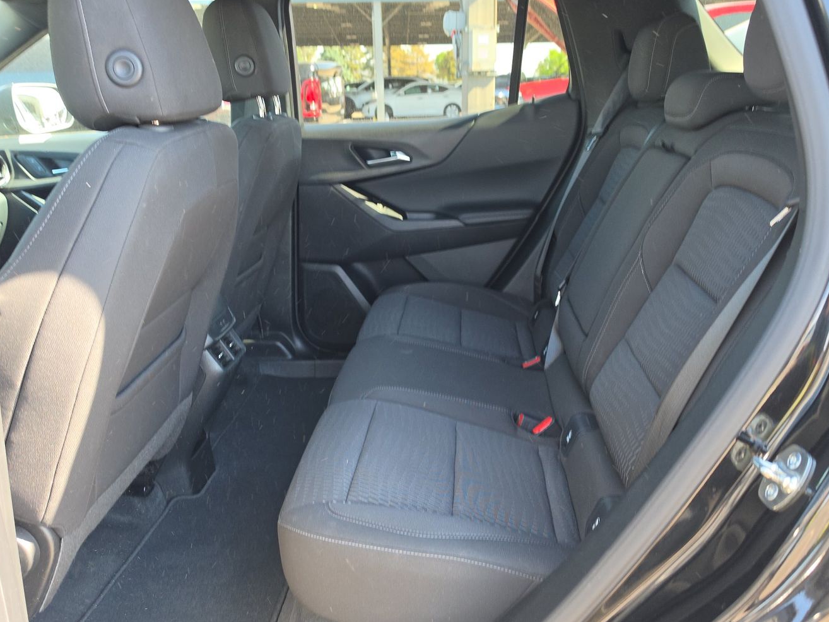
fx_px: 671
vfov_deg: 49.7
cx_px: 409
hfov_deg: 63.4
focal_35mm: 28
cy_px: 326
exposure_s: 1/119
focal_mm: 6.5
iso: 42
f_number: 1.4
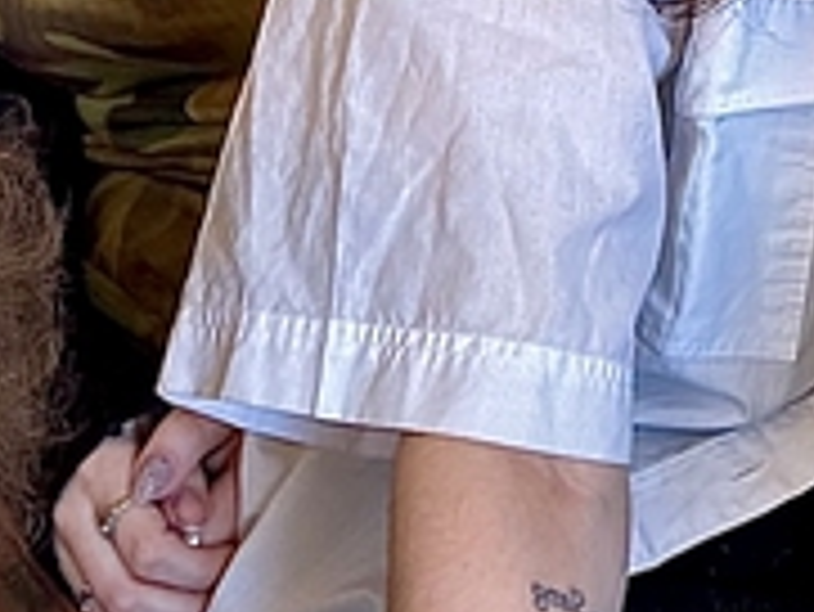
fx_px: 2494
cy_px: -63
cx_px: 420
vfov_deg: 13.7
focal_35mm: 106
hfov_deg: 18.5
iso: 80
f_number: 1.9
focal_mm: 2.69
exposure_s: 1/60
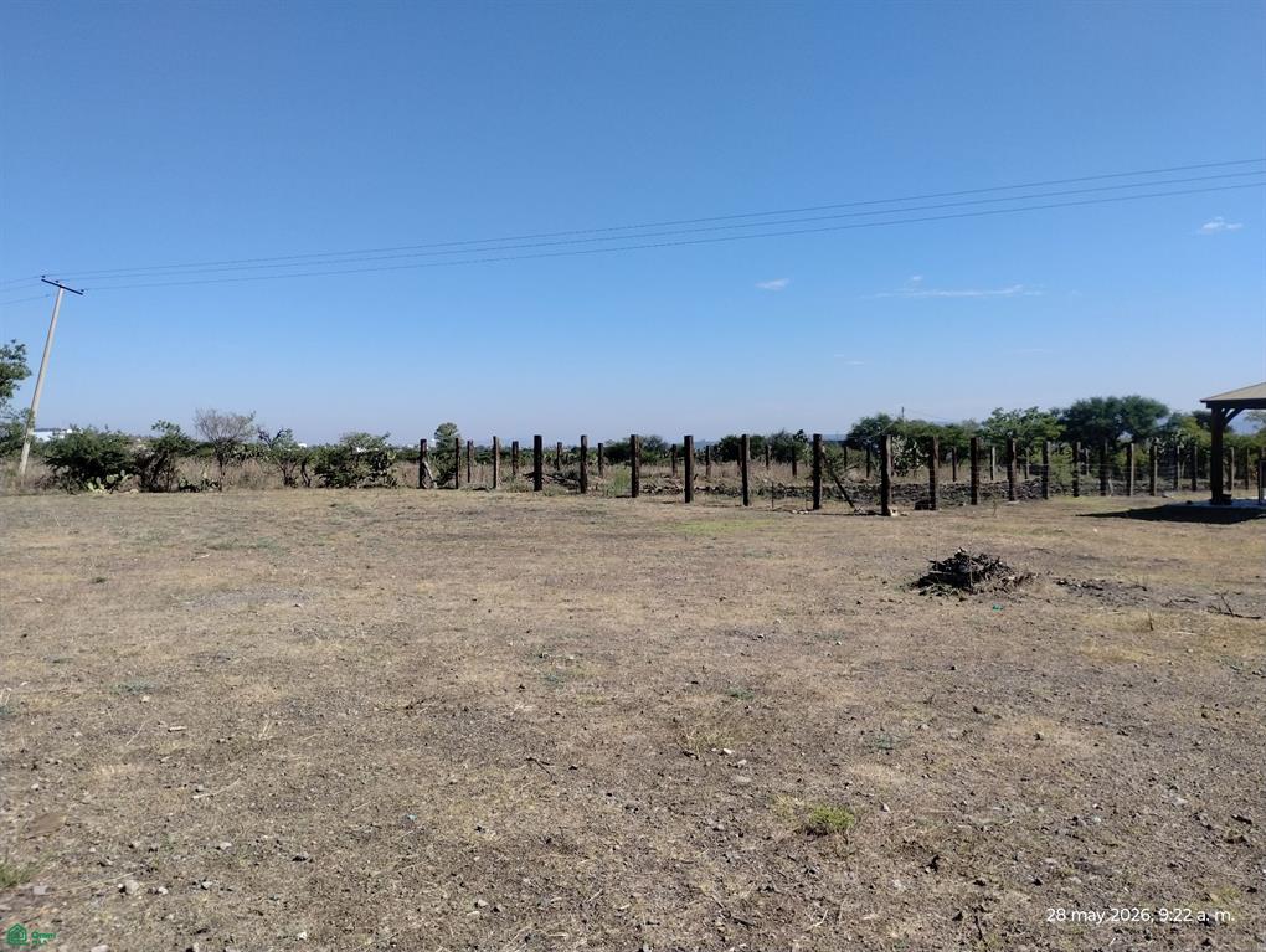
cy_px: 476
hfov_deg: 63.4
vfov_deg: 49.8
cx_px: 633
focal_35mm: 28
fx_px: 1025
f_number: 1.8
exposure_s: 1/640
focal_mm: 4.27
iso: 100
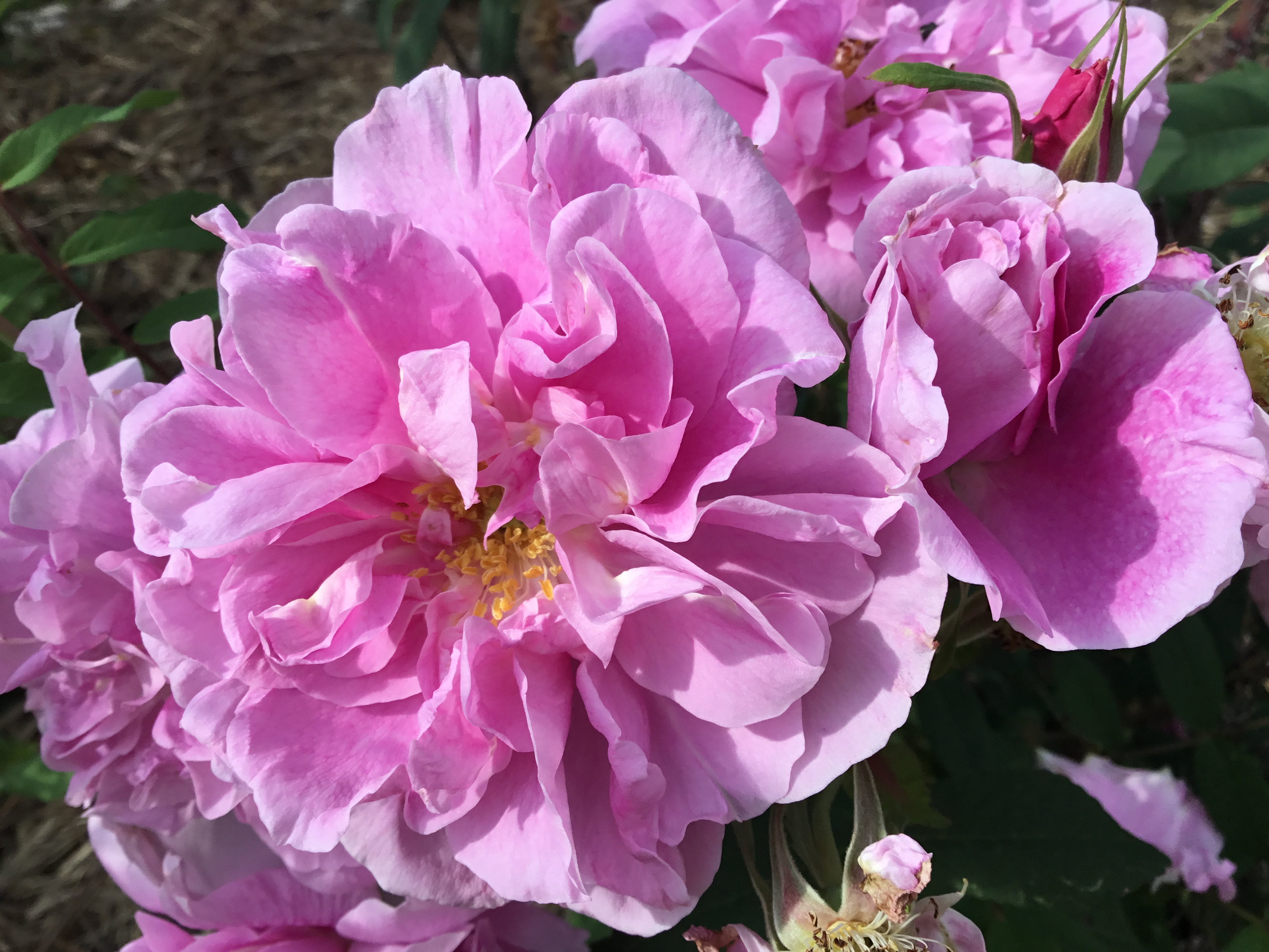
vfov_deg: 45.4
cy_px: 476
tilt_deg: -44.4
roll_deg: +0.5
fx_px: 1136
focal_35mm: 31
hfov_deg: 58.4
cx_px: 634
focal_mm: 3.3
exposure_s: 1/799
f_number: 2.4
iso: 25
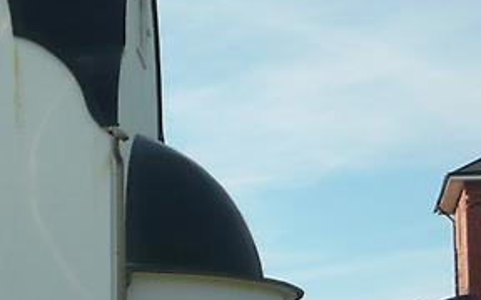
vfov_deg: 9.0
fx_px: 1914
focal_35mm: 146
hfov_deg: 14.0
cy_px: 113
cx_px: -40
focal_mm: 5.5
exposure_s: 1/200
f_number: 8
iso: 100
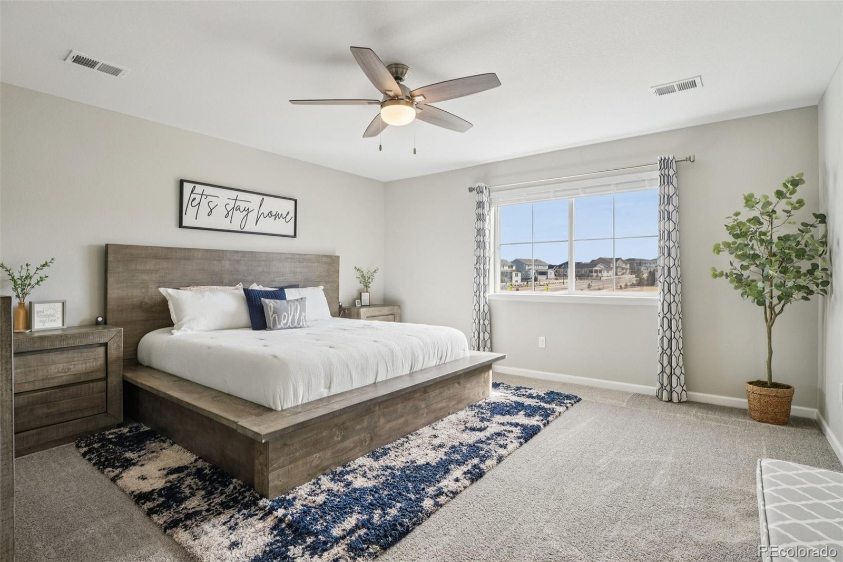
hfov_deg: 95.0
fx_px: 386
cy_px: 281
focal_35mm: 16
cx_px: 422
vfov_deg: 72.0
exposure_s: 1/30
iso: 100
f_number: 8
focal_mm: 11
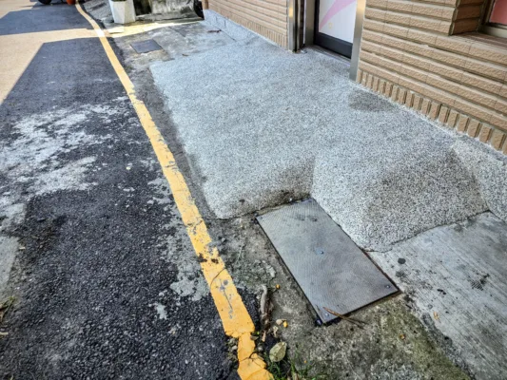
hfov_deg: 73.9
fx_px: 337
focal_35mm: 23
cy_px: 190
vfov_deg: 58.9
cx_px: 254
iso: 20
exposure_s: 1/180
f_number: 1.7
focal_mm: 6.3
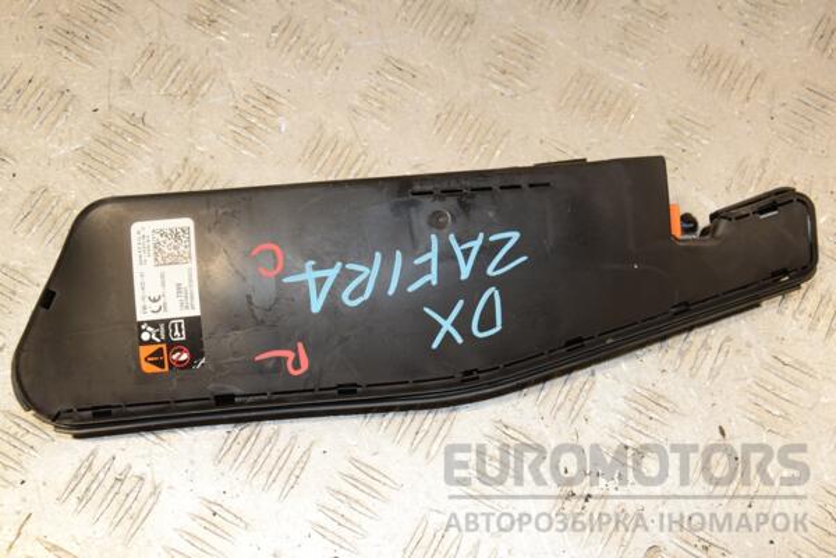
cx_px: 418
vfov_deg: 25.8
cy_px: 279
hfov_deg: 37.9
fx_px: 1219
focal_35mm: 52
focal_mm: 35
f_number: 8
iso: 800
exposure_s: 1/200
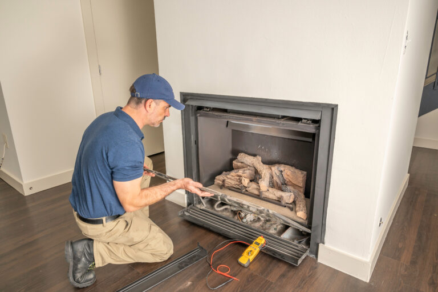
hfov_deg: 73.8
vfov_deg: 53.1
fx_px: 292
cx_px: 219
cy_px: 146
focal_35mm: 24
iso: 400
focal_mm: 24
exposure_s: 1/80
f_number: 10
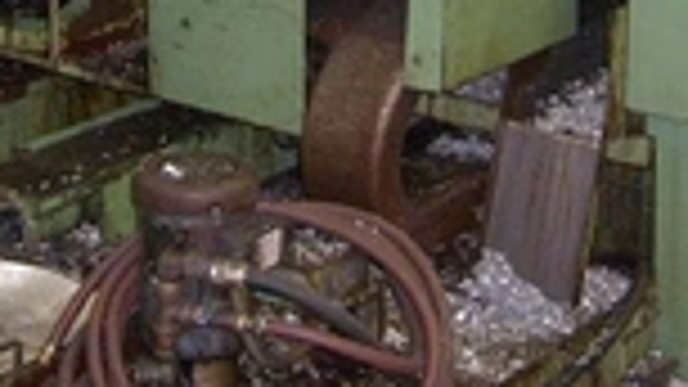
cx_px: 346
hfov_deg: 21.4
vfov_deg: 11.5
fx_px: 1824
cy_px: -234
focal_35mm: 100
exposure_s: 1/45
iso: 200
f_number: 2.8
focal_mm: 5.8
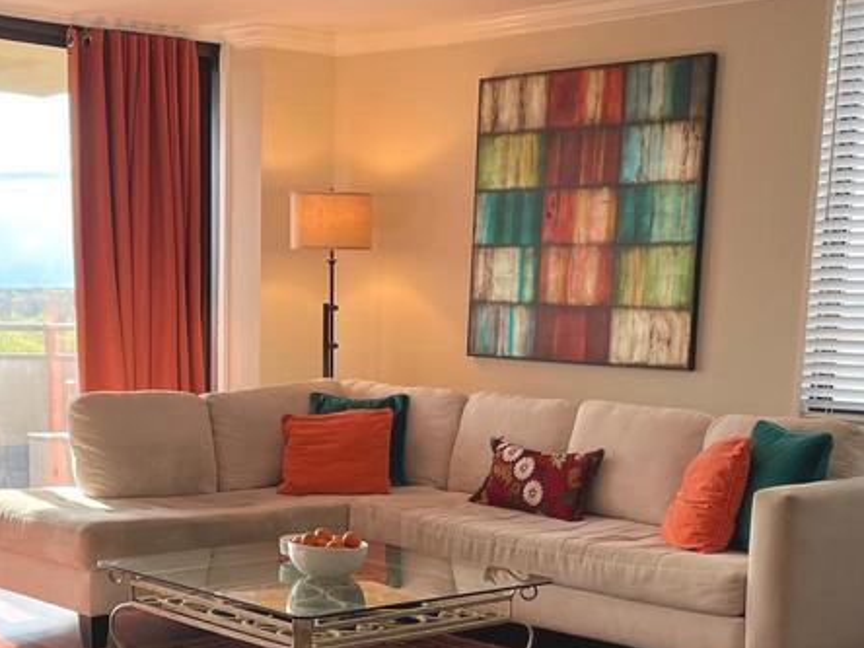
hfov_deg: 32.0
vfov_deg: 23.8
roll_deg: -0.7
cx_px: 323
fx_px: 1498
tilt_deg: -10.6
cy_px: 570
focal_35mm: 60
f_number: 1.6
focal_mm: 4.2
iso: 50
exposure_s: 1/358
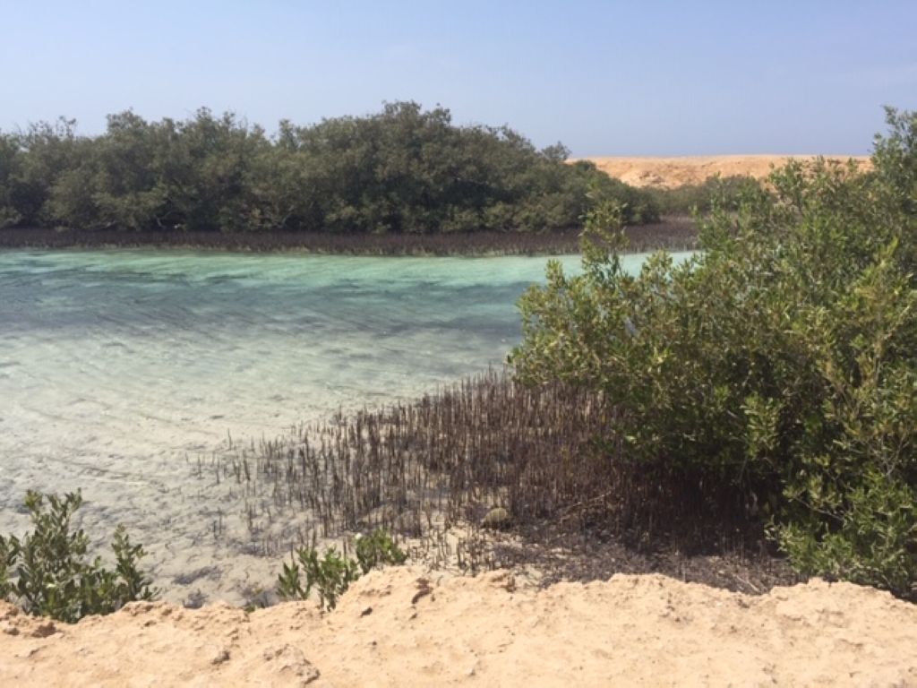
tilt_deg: -11.3
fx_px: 768
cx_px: 458
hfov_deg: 61.7
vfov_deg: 48.2
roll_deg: -1.9
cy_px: 344
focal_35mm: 29
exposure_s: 1/2475
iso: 32
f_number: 2.2
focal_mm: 4.15
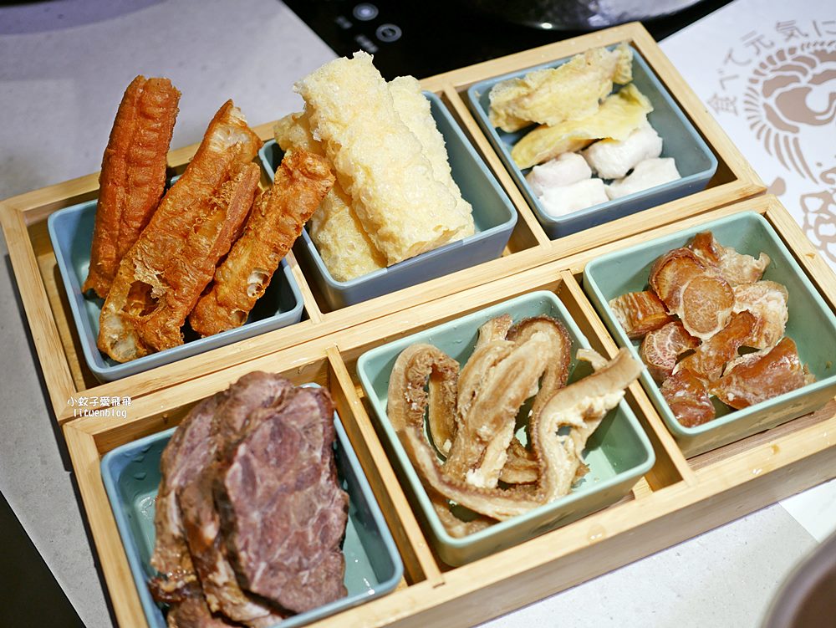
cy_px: 314
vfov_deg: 29.1
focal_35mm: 50
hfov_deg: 38.2
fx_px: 1208
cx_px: 418
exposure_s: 1/200
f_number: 1.8
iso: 200
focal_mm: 25
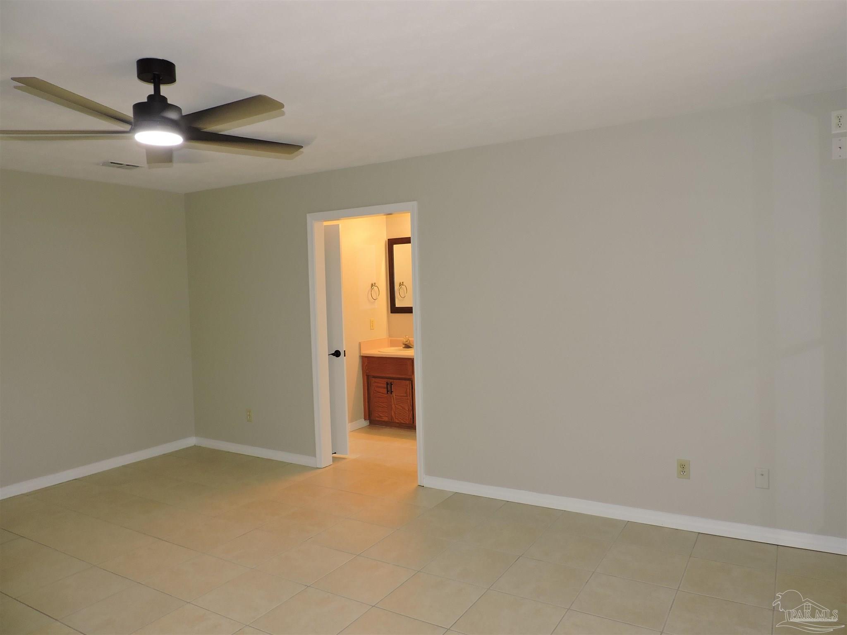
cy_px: 318
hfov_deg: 71.6
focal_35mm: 24
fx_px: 587
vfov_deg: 56.8
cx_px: 424
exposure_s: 1/30
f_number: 3
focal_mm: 4.3
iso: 200
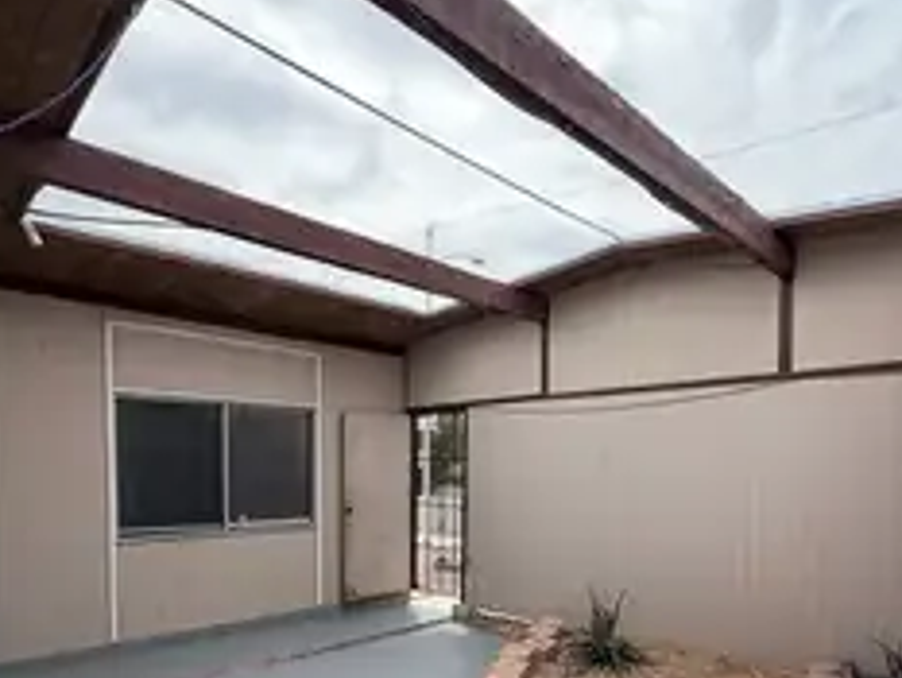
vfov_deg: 54.8
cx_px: 499
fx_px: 626
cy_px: 488
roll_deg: +0.4
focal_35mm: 24
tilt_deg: -0.6
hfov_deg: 71.4
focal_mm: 2.22
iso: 32
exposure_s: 1/770
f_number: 2.2
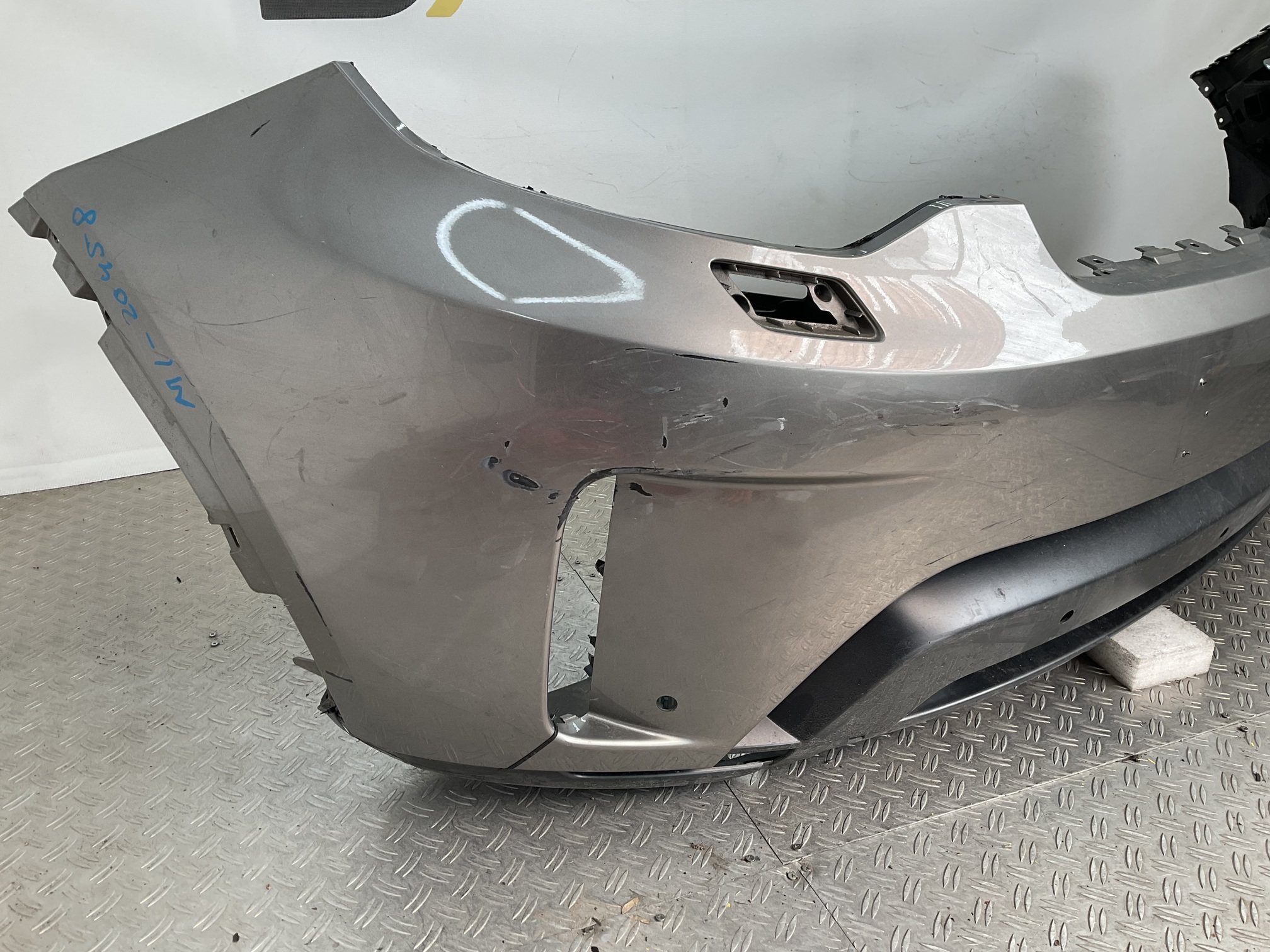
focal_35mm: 29
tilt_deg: -25.1
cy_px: 476
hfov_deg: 61.7
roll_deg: -2.8
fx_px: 1064
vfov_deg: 48.2
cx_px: 635
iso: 16
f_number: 1.8
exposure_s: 1/144
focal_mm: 3
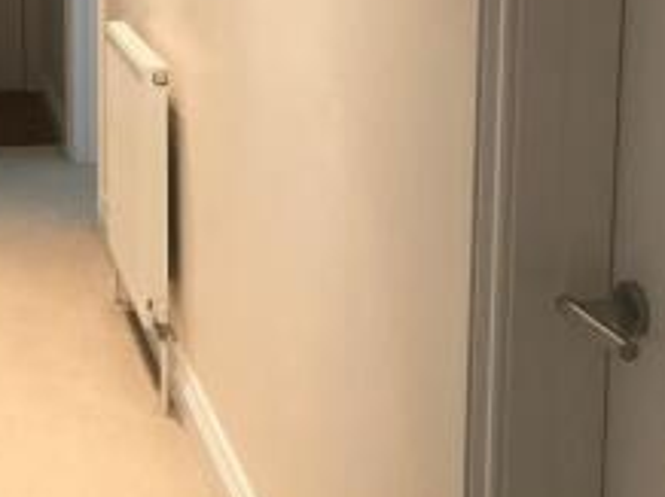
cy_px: -17
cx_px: -35
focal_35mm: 75
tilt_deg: -7.6
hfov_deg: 24.5
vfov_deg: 19.0
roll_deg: +0.8
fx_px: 1439
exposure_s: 1/25
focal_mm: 3.99
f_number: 1.8
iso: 32
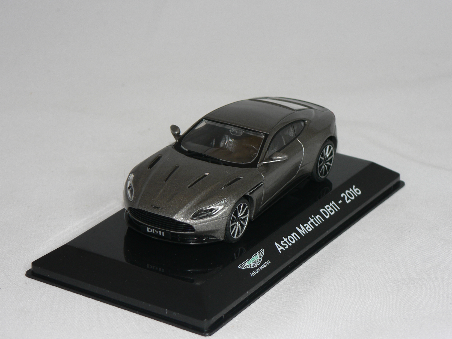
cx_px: 226
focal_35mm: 112
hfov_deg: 17.6
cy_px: 170
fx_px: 1462
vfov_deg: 13.2
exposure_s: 1/60
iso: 80
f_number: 3.2
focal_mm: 18.6
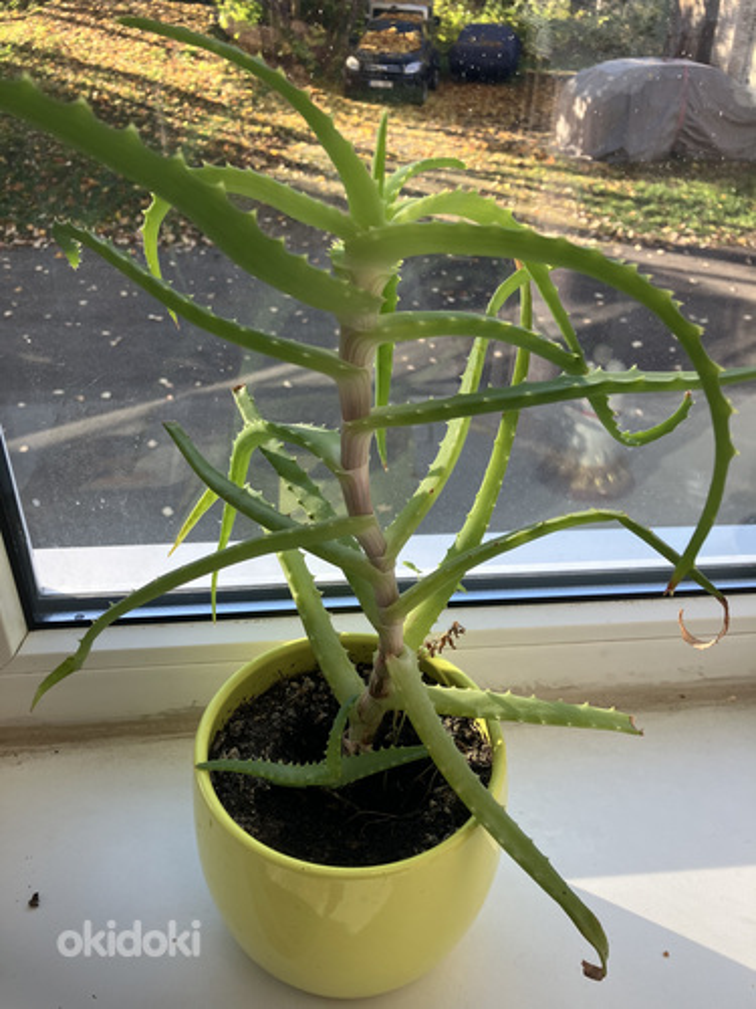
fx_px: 815
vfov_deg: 63.4
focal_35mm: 28
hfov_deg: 49.7
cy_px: 504
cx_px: 378
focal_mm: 3.99
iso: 25
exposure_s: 1/142
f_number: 1.8
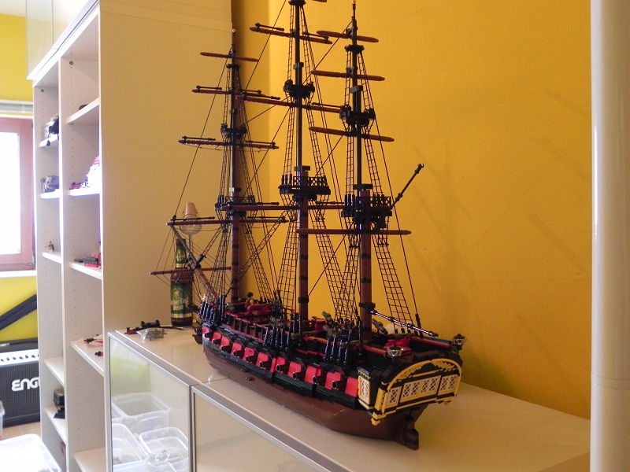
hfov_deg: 55.4
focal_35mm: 33
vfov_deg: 42.9
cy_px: 236
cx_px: 315
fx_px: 601
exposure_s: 1/23.5
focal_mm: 5.9
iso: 400
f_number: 2.8
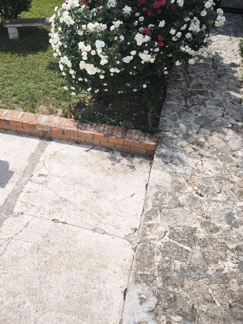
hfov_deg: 38.9
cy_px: 125
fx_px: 337
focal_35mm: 36
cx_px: 69
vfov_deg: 50.9
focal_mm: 6.92
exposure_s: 1/2586
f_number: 1.9
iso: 50
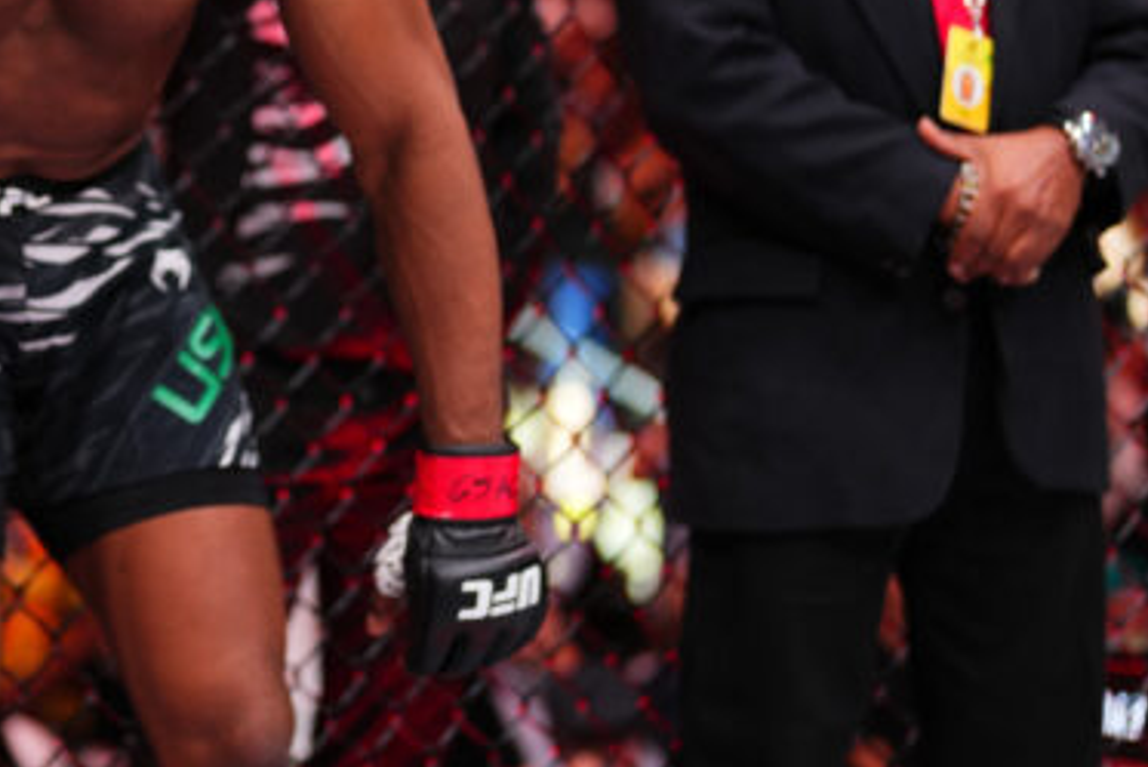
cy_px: 129
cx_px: 92
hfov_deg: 19.4
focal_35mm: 103
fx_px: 3286
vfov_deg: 13.2
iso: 500
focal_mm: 50
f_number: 1.4
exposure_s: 1/800
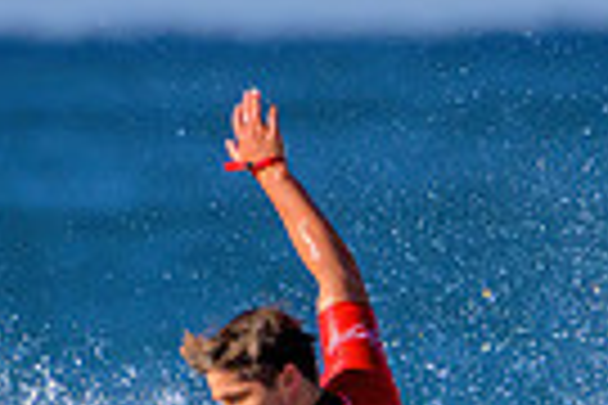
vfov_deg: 0.3
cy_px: 826
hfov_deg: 0.5
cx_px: 324
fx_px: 72329
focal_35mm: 4283
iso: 1250
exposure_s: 1/2500
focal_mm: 1000
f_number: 11
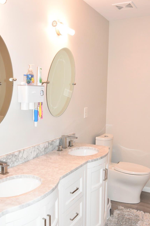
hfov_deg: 36.9
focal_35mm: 36
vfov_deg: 53.1
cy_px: 118
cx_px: 75
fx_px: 225
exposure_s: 1/60.2
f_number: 5
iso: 1000
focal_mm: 20
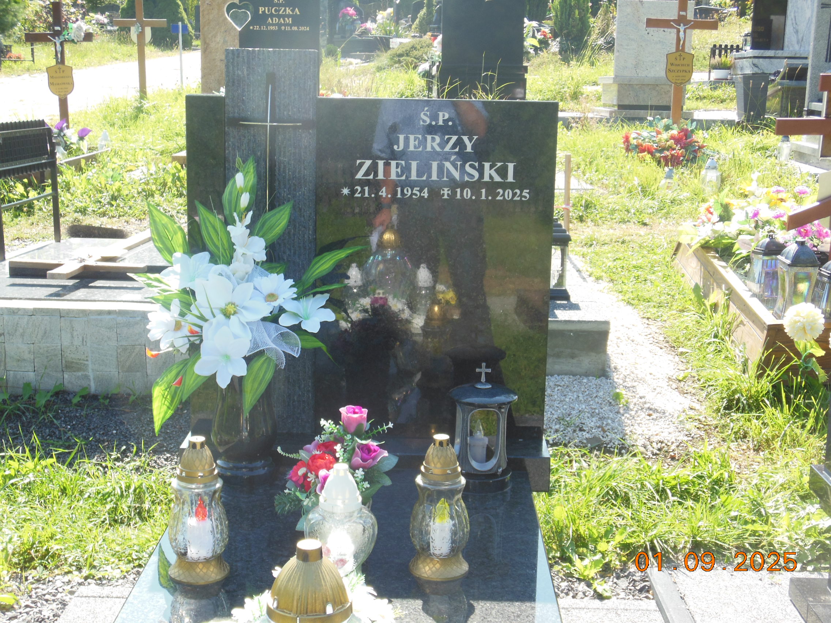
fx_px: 1200
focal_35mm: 50
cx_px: 416
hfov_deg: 38.2
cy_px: 312
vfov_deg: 29.1
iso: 125
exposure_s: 1/250
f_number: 4
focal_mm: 8.9
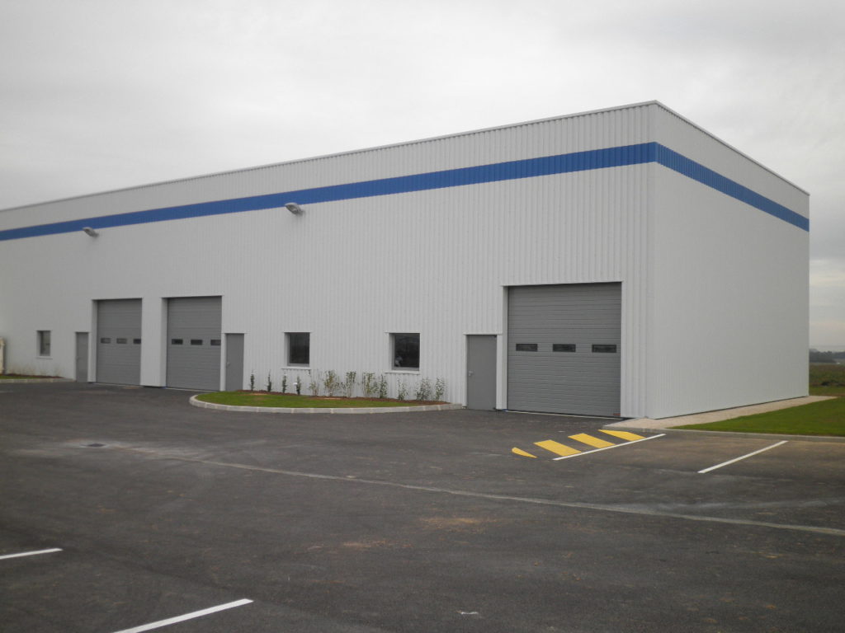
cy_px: 316
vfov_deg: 39.7
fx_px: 879
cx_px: 422
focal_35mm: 36
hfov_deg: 51.4
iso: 64
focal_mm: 6.4
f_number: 3.1
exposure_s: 1/200
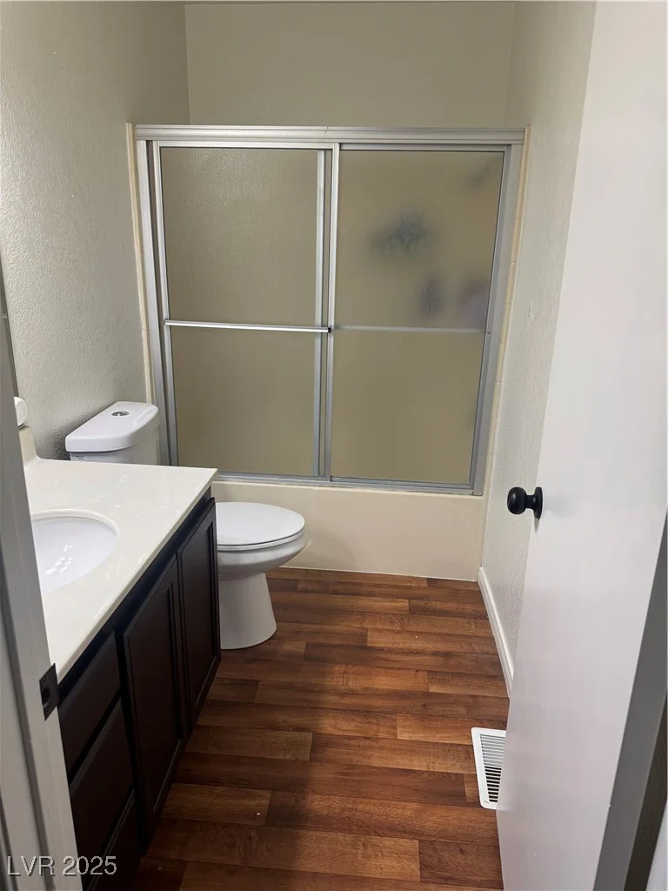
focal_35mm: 24
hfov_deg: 56.8
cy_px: 446
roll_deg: -0.8
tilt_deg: -17.9
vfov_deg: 71.6
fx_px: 618
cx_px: 334
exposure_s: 1/120
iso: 160
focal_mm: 6.76
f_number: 1.78
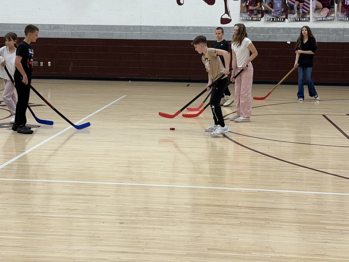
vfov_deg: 20.9
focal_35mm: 70
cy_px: 77
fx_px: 706
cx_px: 155
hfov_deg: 27.7
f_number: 1.78
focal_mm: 6.76
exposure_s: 1/121
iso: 64
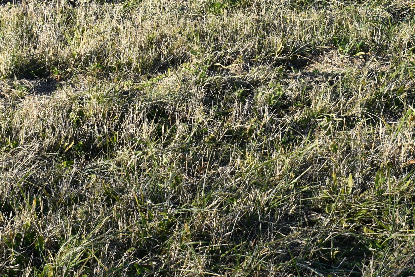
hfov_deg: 18.4
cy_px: -22
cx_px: 181
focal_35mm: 111
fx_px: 1281
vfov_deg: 12.1
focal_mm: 31
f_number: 8
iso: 160
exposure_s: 1/250
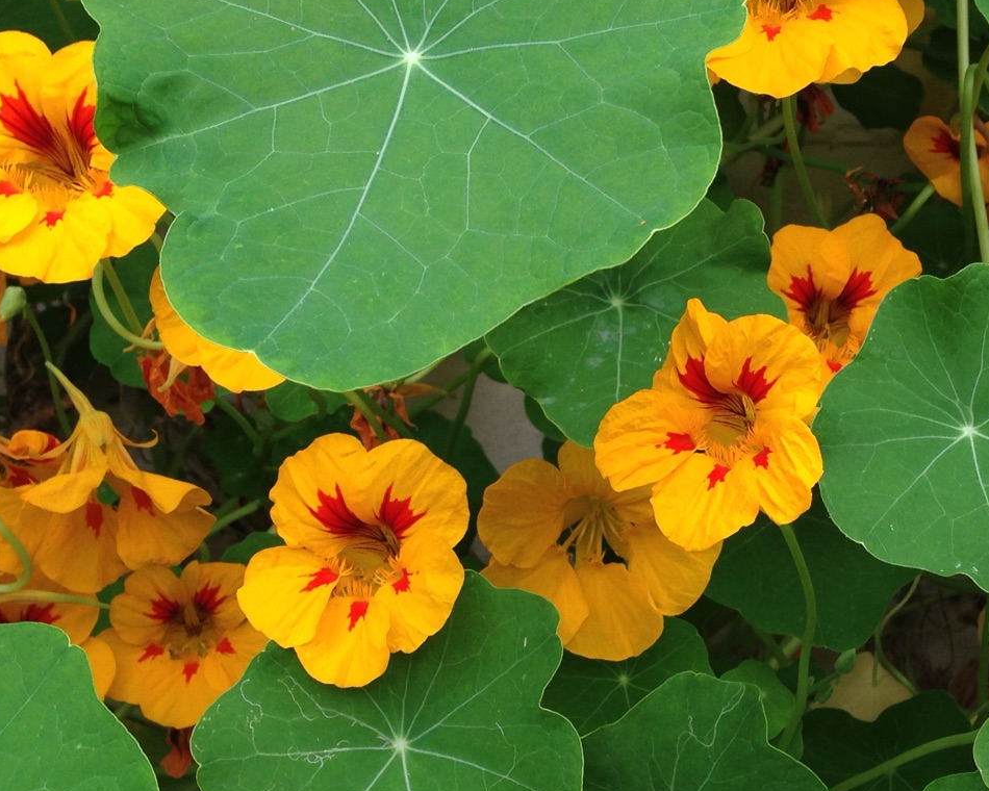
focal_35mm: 61
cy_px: 423
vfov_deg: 25.0
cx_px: 684
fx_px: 1786
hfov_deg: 30.7
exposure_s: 1/220
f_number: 2.4
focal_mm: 4.12
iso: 50
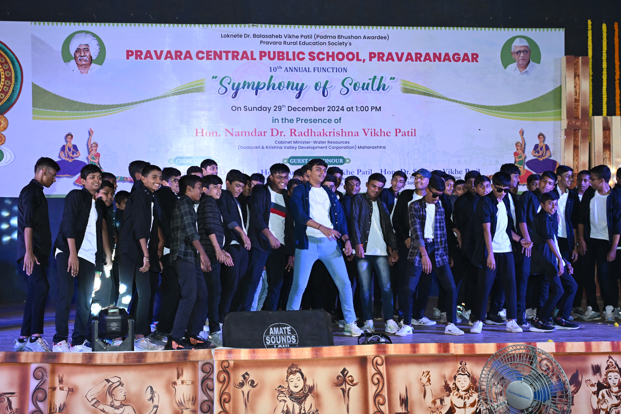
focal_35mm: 55
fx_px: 949
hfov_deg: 36.2
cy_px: 207
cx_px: 310
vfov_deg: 24.6
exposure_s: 1/125
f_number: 5.6
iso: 4000
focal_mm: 55
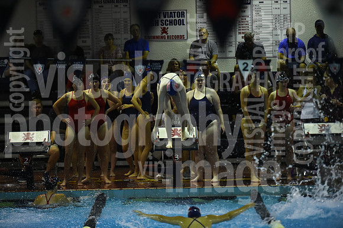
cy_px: 114
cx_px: 172
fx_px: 1714
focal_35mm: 180
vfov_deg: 7.6
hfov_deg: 11.4
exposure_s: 1/1000
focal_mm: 180
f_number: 2.8
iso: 6400
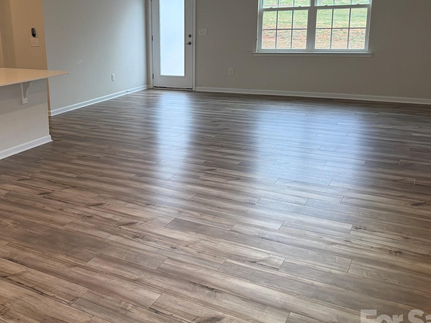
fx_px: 461
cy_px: 124
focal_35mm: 37
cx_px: 132
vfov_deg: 38.5
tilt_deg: -13.2
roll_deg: +2.6
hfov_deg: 49.0
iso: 125
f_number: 1.78
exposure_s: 1/166
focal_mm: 6.76
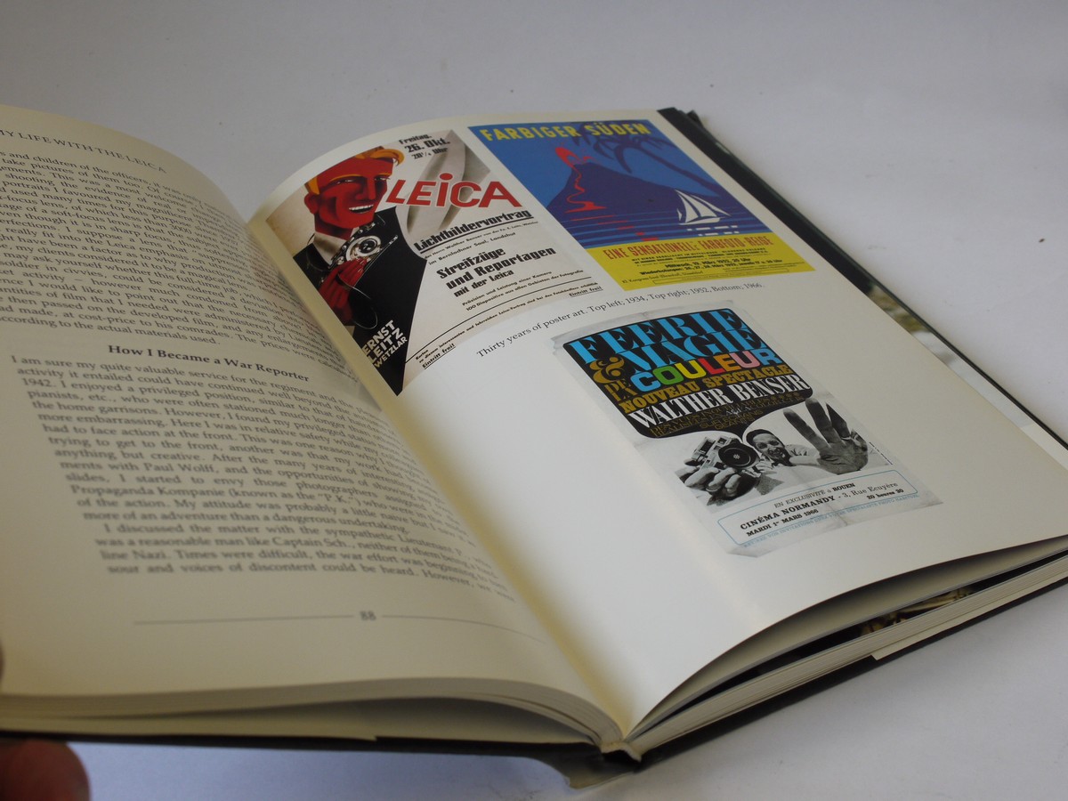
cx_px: 534
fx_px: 1851
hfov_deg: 32.2
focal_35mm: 60
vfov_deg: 24.4
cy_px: 400
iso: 400
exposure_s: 1/100
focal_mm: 30
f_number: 8
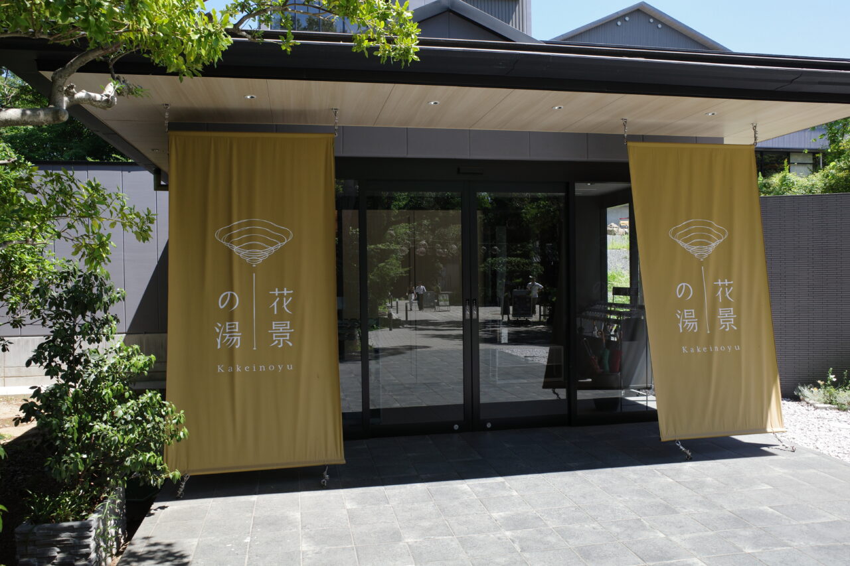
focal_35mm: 28
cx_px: 425
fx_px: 661
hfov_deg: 65.5
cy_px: 283
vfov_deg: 46.4
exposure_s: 1/320
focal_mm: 18.3
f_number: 4.5
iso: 200
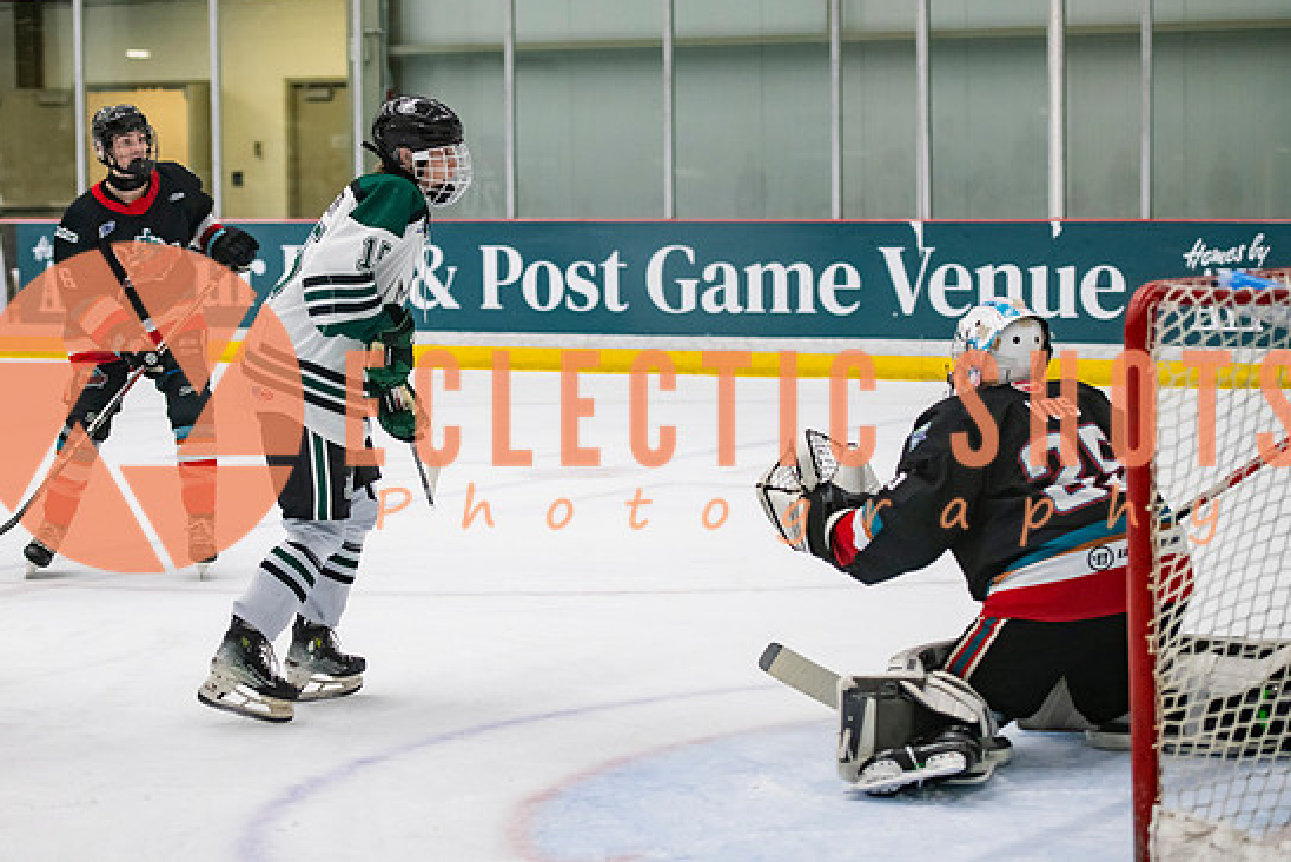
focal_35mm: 106
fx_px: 3803
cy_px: 390
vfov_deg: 12.9
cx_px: 521
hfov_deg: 19.2
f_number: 3.2
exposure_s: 1/640
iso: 2000
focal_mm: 82
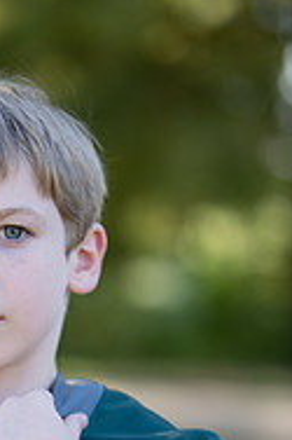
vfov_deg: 11.6
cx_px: -48
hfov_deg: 7.8
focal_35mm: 175
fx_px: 2133
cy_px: 474
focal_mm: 50
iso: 100
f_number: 1.2
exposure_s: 1/1250
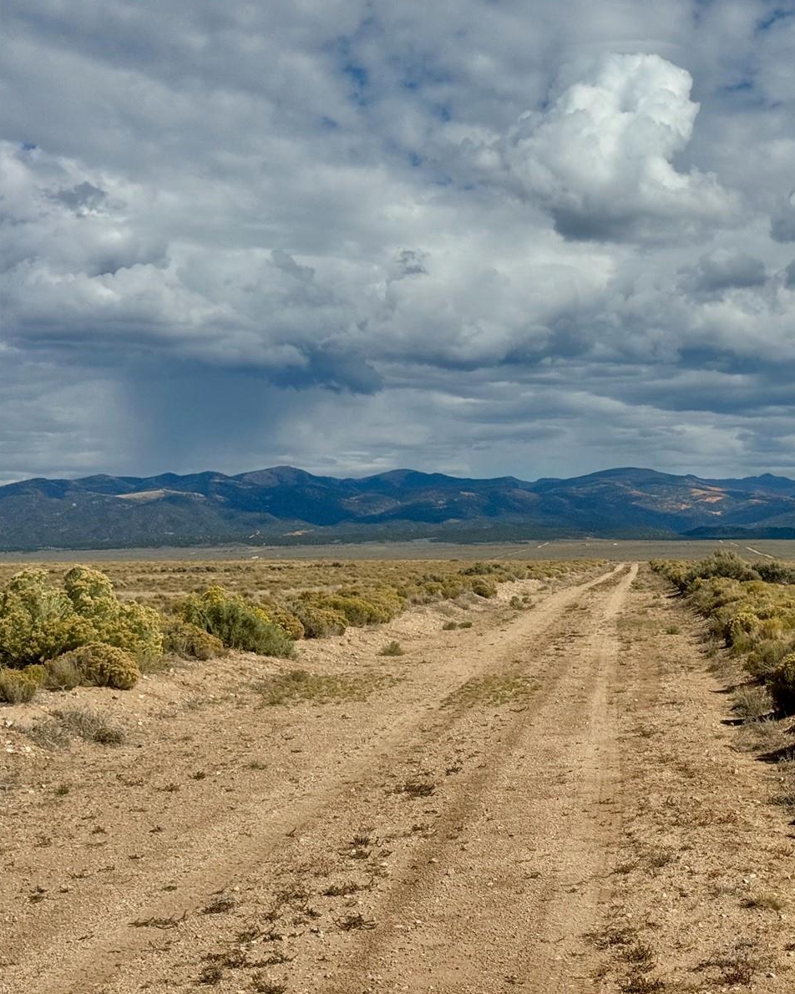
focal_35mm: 63
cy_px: 494
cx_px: 666
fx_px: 1853
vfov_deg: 30.0
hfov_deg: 23.8
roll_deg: +0.0
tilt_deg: +1.8
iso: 64
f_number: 1.78
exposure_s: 1/10526
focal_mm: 6.76
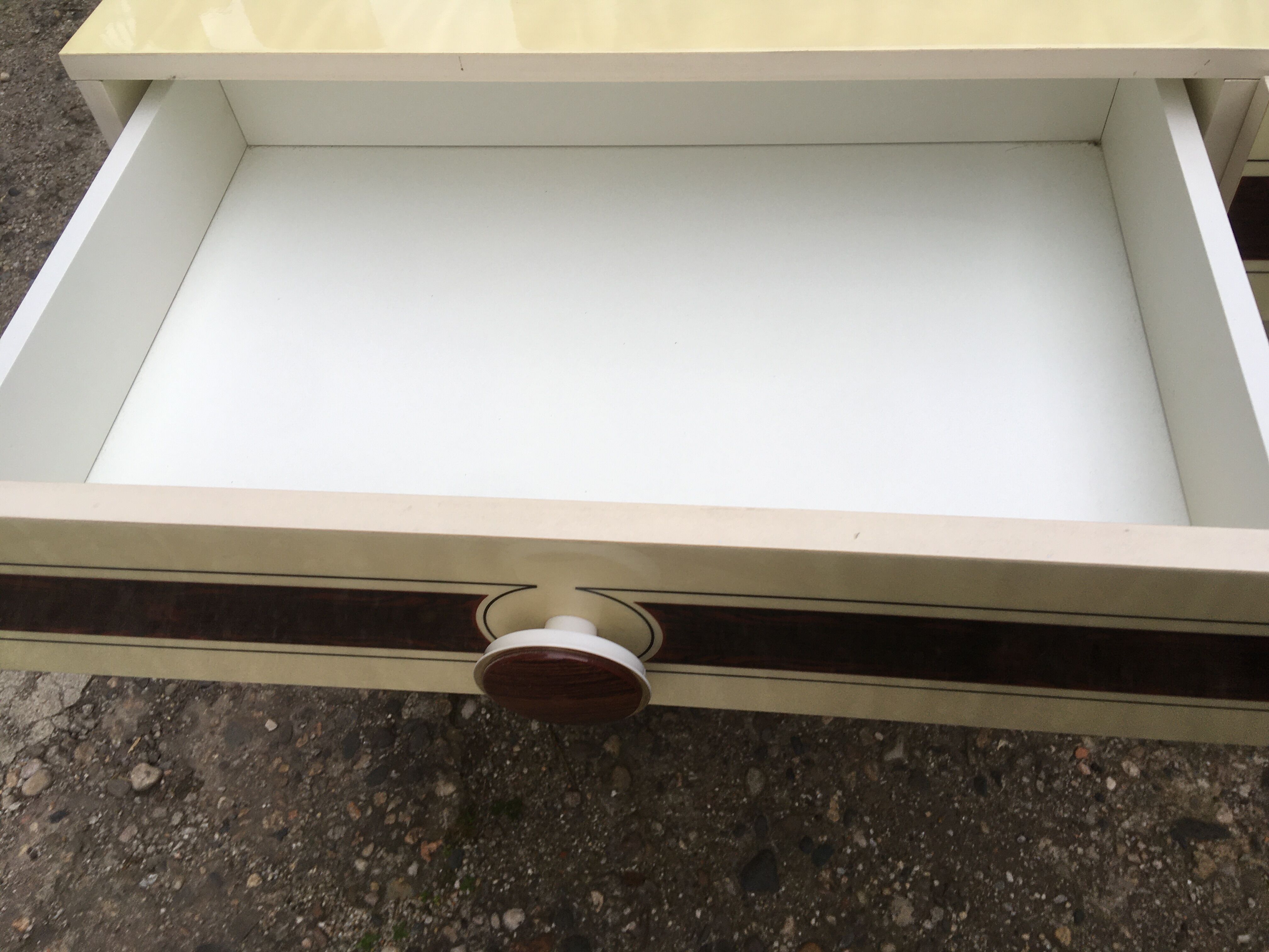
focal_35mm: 29
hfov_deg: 61.7
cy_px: 476
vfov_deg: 48.2
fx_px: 1063
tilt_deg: -47.8
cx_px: 634
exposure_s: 1/109
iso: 25
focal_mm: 4.15
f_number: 2.2
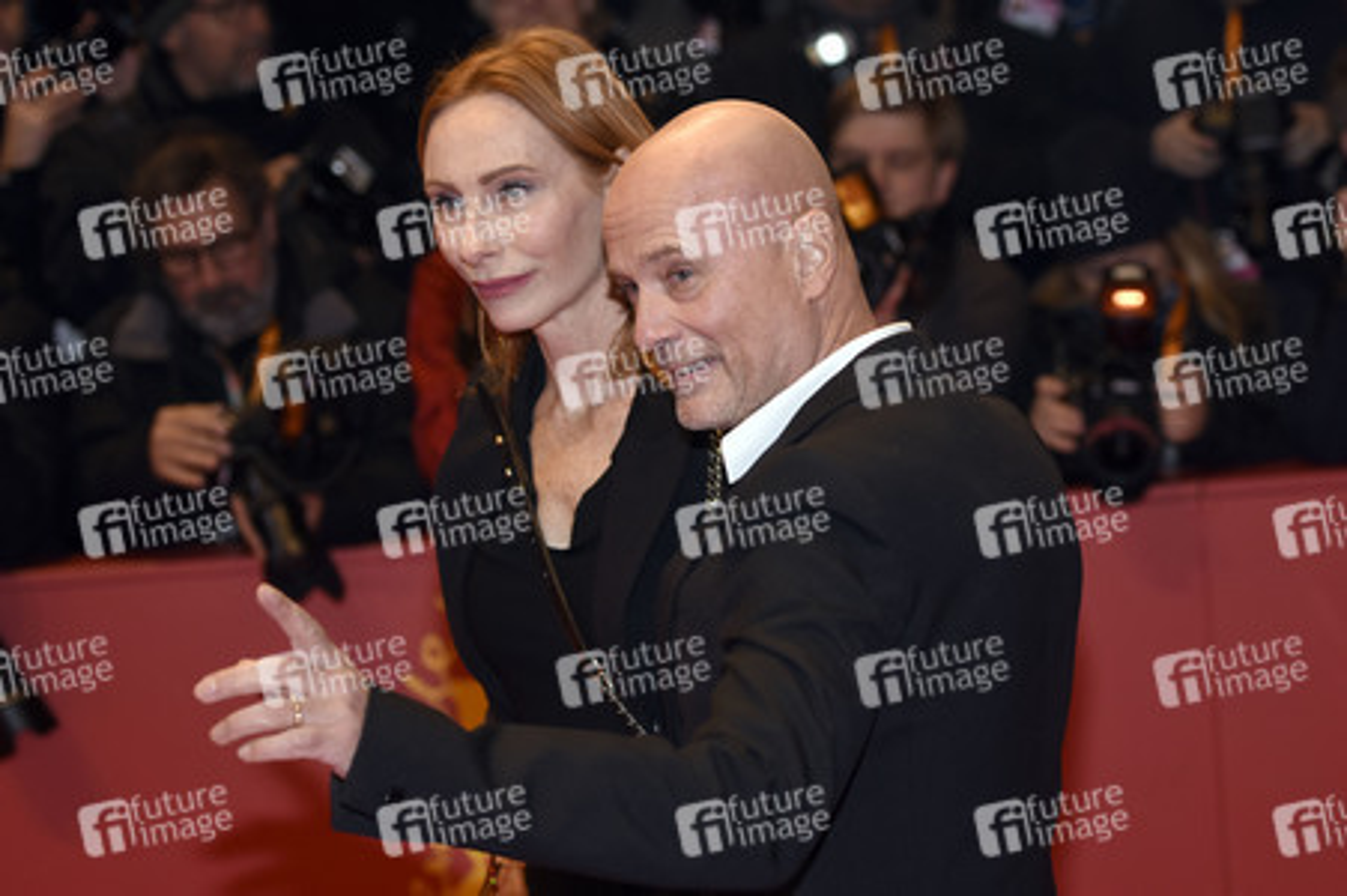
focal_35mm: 105
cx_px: 674
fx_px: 3926
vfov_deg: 13.0
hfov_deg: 19.5
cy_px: 448
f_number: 3.2
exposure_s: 1/500
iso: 640
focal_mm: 70
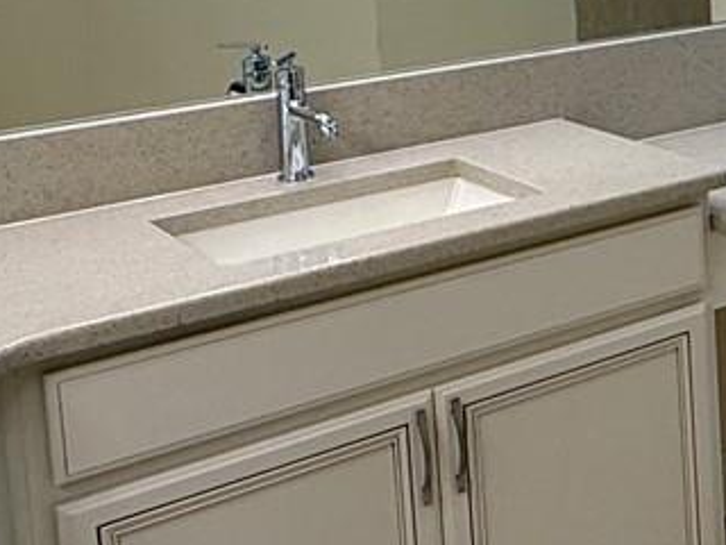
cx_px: 1150
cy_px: -70
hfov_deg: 22.0
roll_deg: +0.9
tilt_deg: -6.0
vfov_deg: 20.0
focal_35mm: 70
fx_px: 1468
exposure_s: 1/120
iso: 125
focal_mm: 2.22
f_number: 2.2
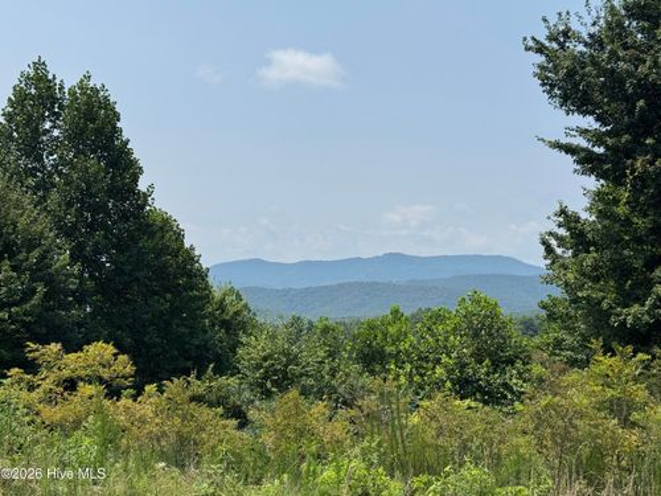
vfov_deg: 30.3
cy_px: 248
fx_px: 917
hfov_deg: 39.7
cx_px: 330
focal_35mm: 48
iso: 80
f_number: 1.78
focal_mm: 6.76
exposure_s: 1/7937
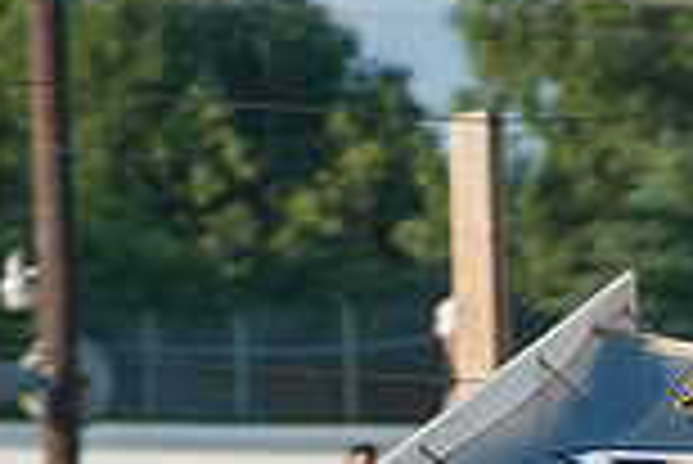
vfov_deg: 1.2
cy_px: 806
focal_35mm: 1127
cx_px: 675
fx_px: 21715
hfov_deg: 1.8
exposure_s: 1/640
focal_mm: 200
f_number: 4
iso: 100
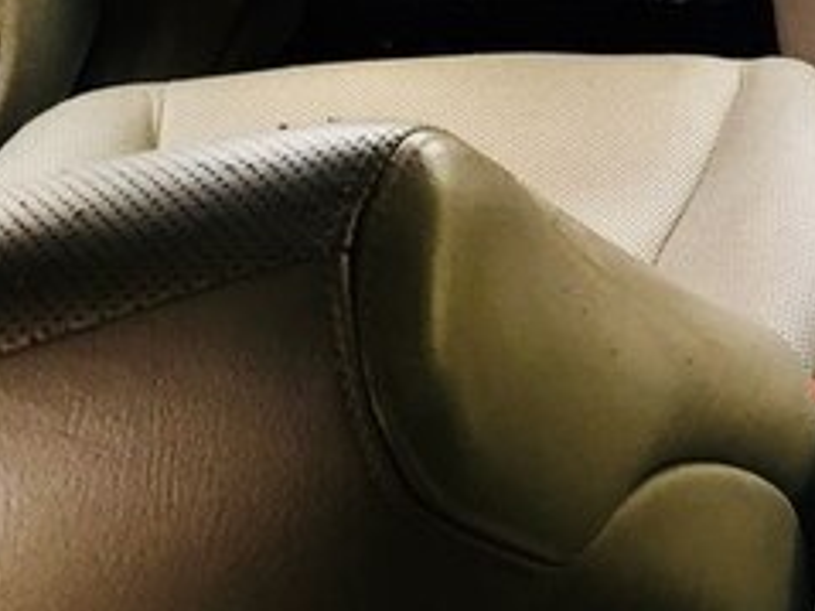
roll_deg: +2.0
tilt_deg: -33.7
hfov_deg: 22.4
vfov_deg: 17.8
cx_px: 999
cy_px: -63
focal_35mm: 80
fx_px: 1883
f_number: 2.2
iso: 40
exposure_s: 1/33
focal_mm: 4.15
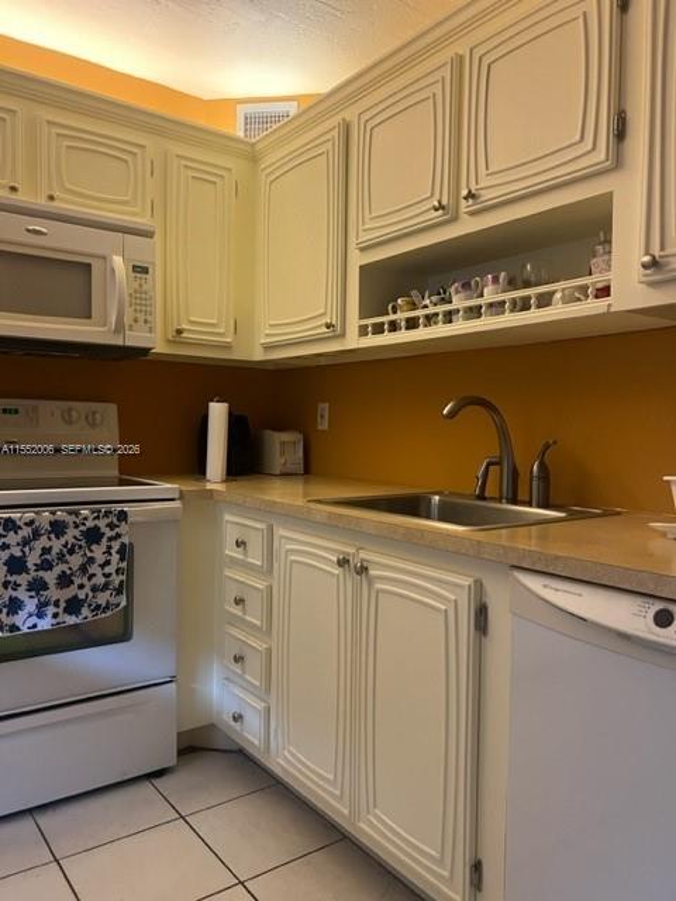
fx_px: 677
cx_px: 338
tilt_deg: -2.6
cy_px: 450
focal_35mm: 26
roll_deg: -1.1
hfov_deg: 53.1
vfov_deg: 67.3
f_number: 1.5
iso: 160
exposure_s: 1/60
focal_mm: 5.7
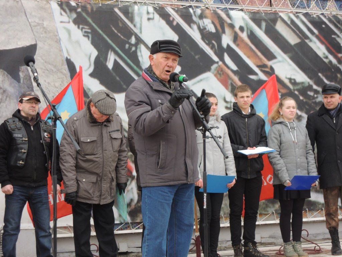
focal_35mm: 85
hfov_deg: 23.0
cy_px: 128
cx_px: 171
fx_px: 840
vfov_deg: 17.4
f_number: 5
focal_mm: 15.2
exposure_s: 1/100
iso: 100
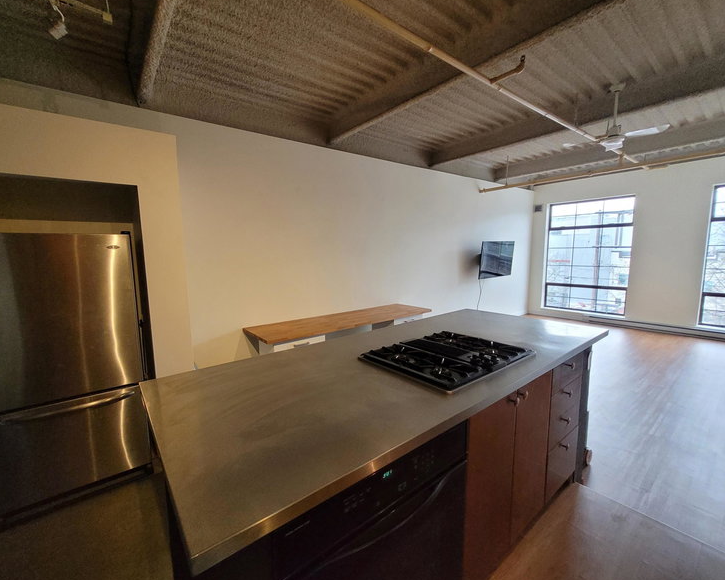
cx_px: 342
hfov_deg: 100.6
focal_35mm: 14
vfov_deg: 88.0
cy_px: 293
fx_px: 300
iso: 400
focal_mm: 1.74
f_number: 2.2
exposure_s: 1/59
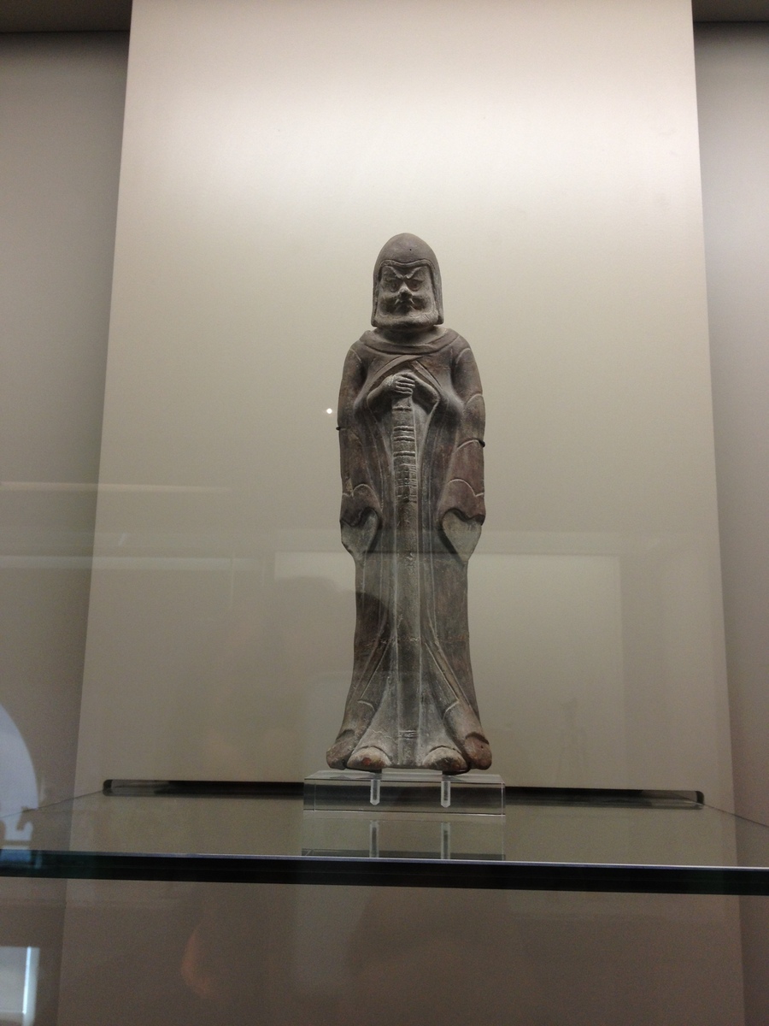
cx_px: 384
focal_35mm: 35
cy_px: 513
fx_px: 1037
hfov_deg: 40.7
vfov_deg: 52.6
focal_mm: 4.28
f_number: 2.4
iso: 80
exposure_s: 1/20
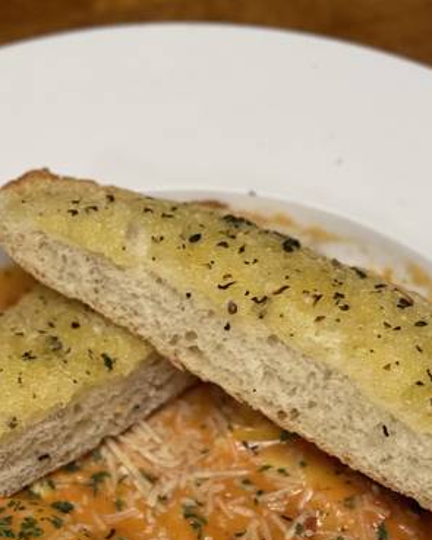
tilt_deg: -56.9
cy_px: 535
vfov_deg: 15.3
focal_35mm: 124
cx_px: 190
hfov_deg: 12.4
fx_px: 1983
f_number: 2.2
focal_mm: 7.5
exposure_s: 1/60
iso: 160
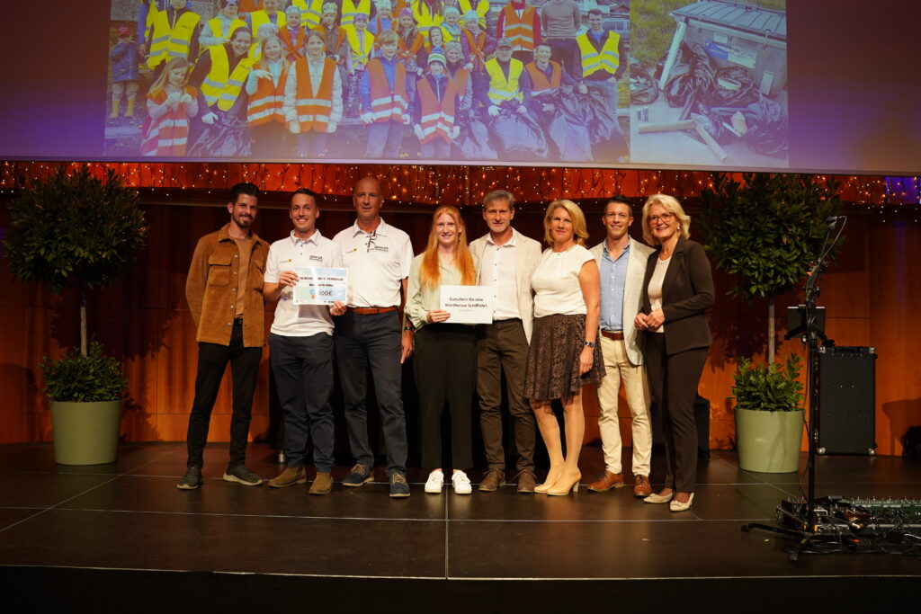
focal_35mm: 35
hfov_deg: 54.4
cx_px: 460
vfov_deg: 37.9
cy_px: 307
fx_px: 895
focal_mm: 35
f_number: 3.2
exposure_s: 1/125
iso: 800
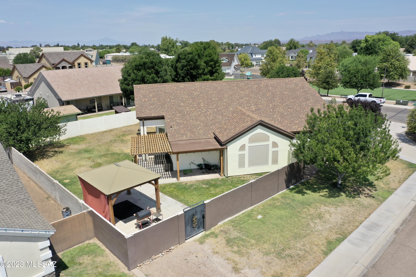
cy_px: 138
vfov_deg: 46.4
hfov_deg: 65.5
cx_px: 208
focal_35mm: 28
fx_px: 324
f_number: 6.3
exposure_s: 1/500
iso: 100
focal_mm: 10.26
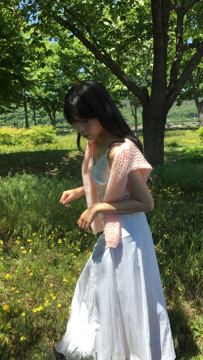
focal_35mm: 32
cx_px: 121
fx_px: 306
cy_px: 179
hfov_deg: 36.6
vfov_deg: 61.0
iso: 25
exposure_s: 1/874
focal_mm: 4.15
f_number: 2.2
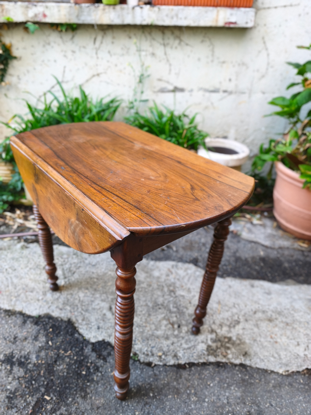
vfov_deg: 73.9
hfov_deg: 58.9
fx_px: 276
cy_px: 208
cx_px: 156
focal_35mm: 23
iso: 80
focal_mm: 5.35
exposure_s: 1/100
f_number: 1.7
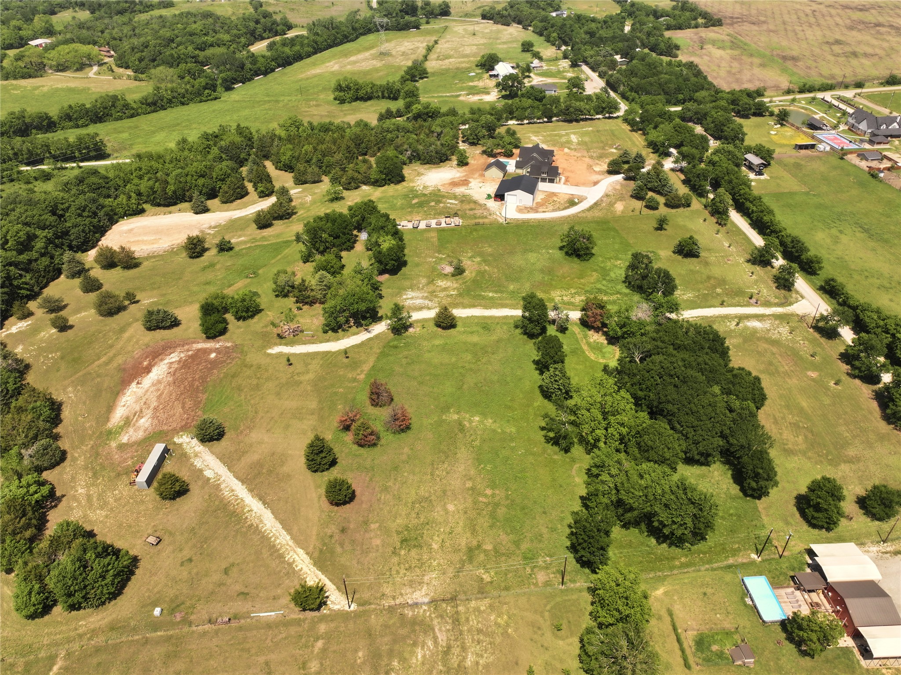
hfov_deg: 71.6
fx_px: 624
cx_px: 450
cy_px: 338
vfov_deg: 56.8
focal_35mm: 24
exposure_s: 1/1600
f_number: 2.8
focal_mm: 12.29
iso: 110
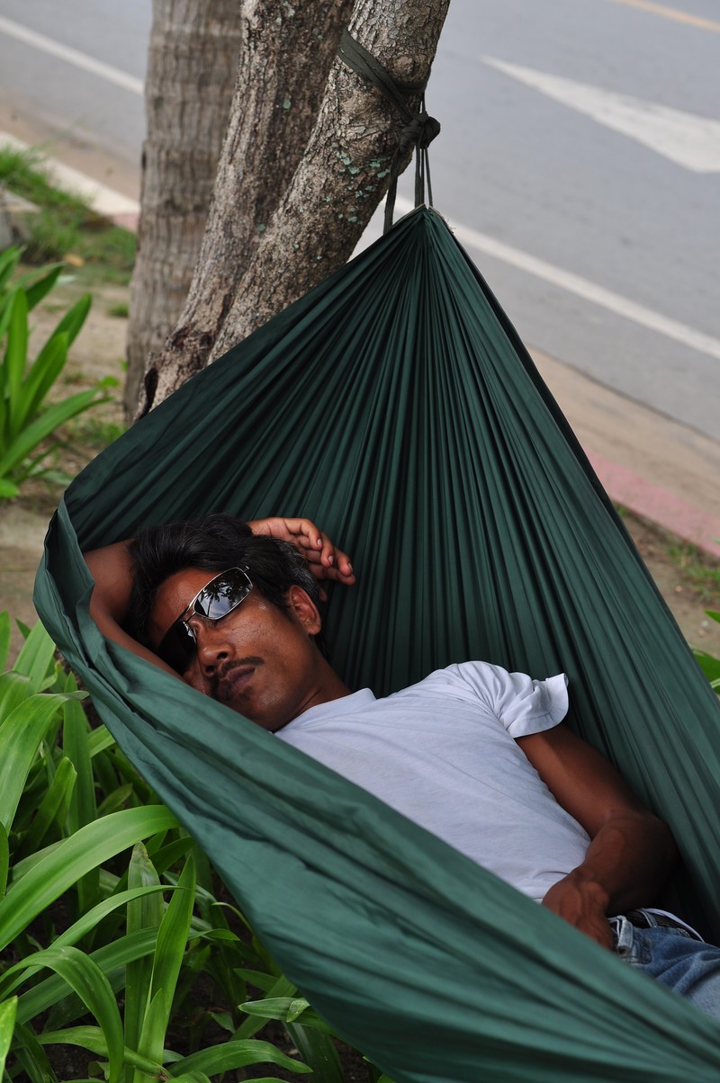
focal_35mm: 90
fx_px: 2706
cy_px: 542
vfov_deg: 22.6
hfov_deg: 15.2
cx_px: 360
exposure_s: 1/160
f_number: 5.6
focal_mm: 60
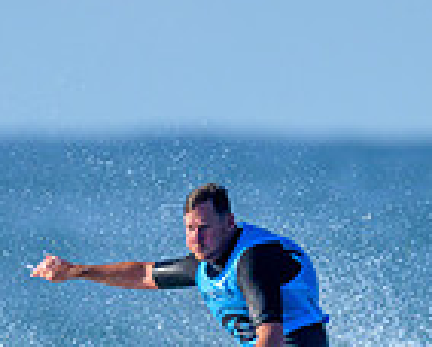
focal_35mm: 4220
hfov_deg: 0.5
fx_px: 54029
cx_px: 76
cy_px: 498
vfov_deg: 0.4
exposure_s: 1/2000
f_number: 6.3
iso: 320
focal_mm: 800
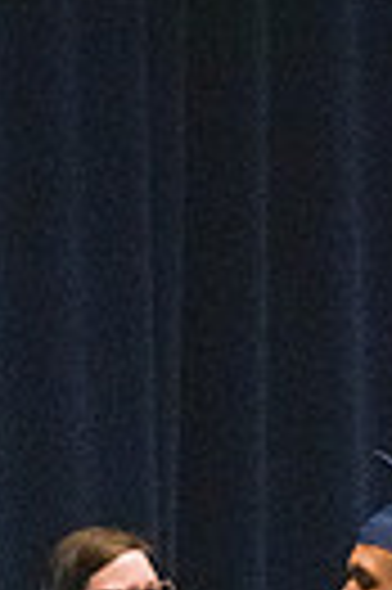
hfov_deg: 2.4
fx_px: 9268
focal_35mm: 566
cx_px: 304
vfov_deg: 3.6
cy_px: 959
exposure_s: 1/400
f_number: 3.2
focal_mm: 110
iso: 10000
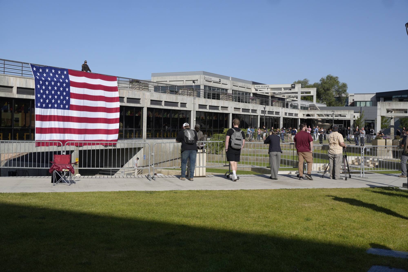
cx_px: 204
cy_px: 136
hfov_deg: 46.4
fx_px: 476
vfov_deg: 31.9
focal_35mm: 42
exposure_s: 1/1250
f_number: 4.5
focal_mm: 28
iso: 100
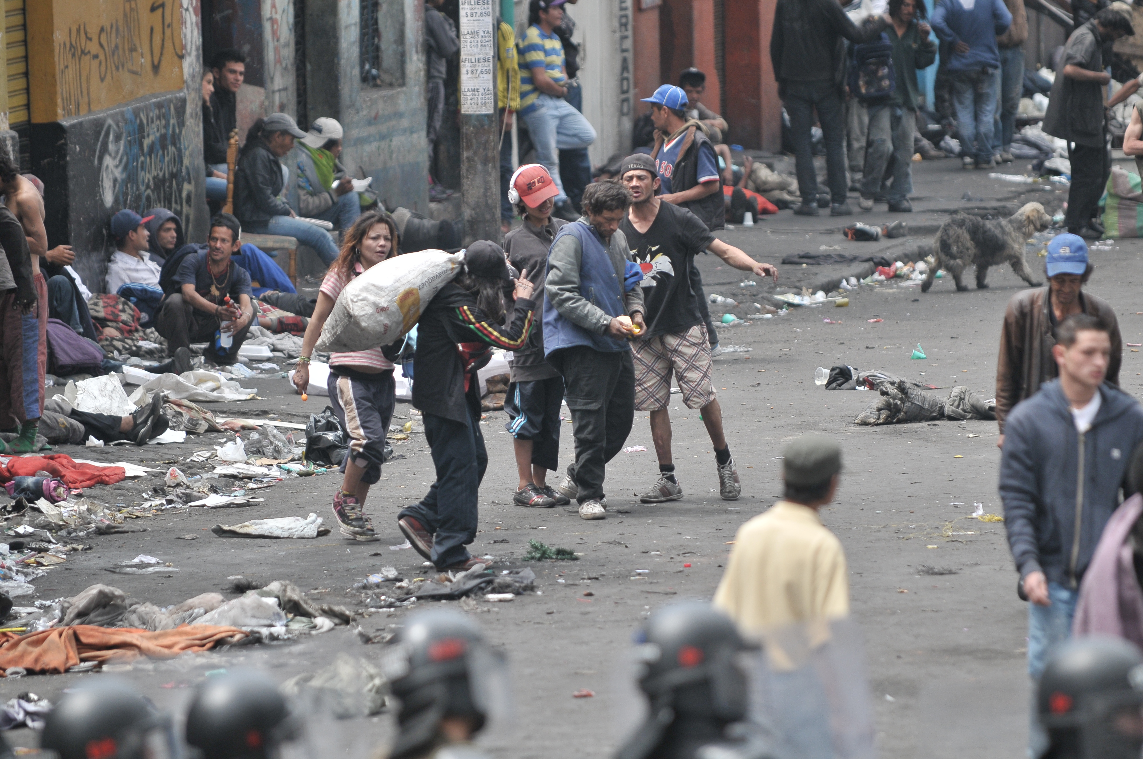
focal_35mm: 300
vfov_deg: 4.6
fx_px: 9513
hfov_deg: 6.9
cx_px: 572
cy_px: 380
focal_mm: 200
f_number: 2.8
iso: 250
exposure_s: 1/1000
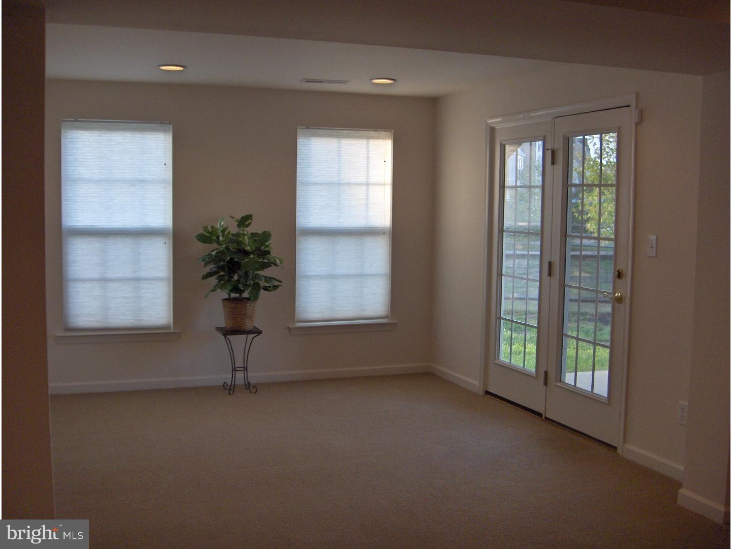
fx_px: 825
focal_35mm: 39
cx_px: 366
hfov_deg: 47.9
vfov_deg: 36.8
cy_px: 274
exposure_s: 1/139
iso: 200
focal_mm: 8
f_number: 2.8
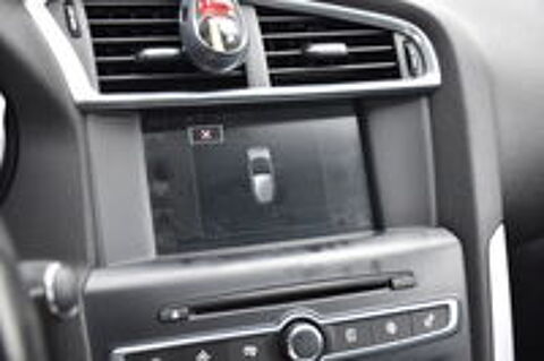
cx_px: 272
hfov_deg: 38.9
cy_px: 180
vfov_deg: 26.4
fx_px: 770
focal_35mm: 51
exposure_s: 1/60
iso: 400
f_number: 4.2
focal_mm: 34
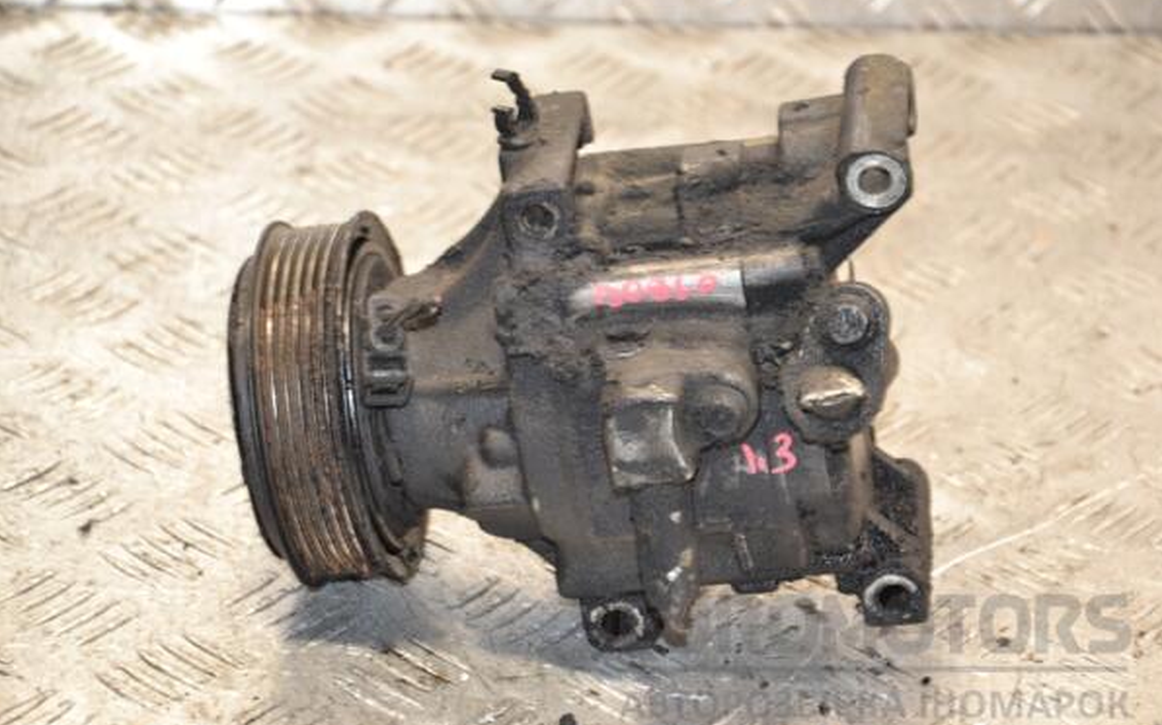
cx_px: 583
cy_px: 364
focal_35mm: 116
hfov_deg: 18.1
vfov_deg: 11.3
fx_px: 3657
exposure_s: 1/80
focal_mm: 75
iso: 800
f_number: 5.3
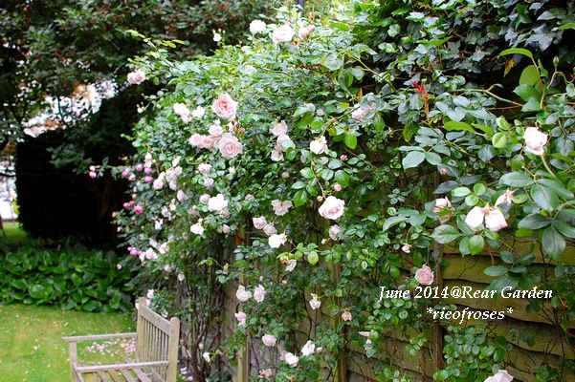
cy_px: 191
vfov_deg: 25.7
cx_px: 288
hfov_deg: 37.9
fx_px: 838
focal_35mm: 52
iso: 400
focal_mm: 35
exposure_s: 1/60
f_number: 4
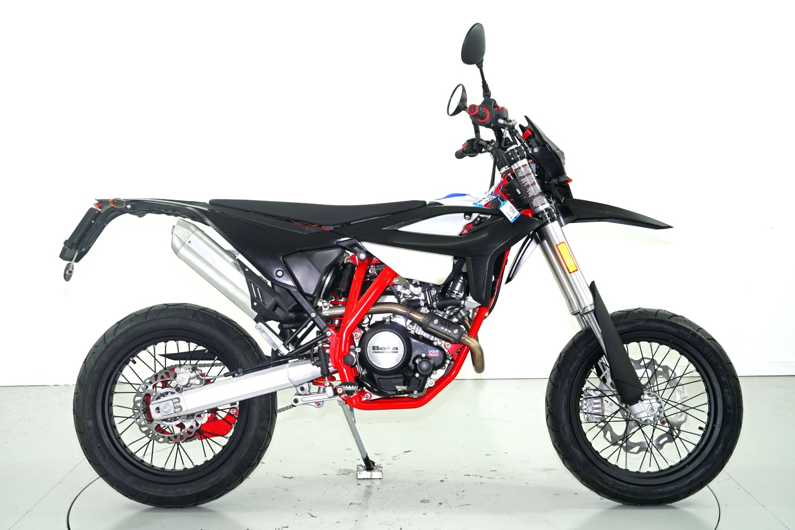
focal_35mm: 49
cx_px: 398
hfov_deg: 40.3
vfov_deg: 27.5
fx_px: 1082
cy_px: 265
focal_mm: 49
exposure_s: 1/50
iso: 640
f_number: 14
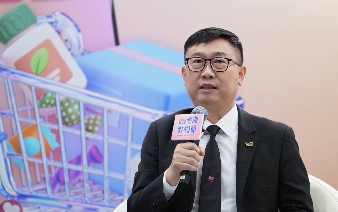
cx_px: 173
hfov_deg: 9.9
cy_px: 111
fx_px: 1944
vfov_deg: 6.2
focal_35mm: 211
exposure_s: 1/250
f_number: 2.8
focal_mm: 200
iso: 1600
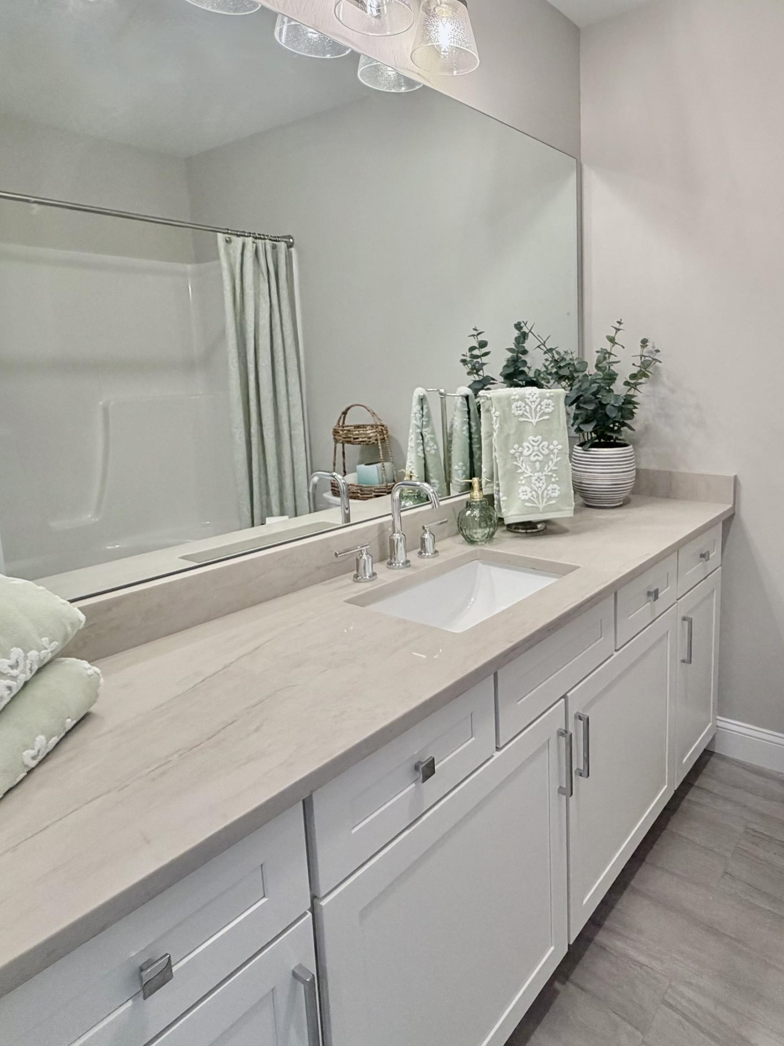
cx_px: 561
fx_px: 664
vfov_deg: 76.1
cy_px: 462
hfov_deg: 58.7
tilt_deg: -8.6
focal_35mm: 22
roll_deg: +1.1
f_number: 2.2
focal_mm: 2.22
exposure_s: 1/120
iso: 200
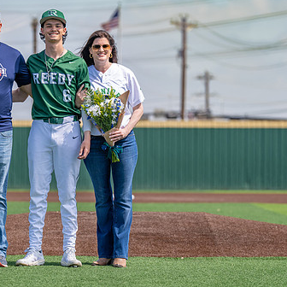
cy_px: 135
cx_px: 57
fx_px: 1923
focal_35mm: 205
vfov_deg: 8.5
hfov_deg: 8.5
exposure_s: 1/1600
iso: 100
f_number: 2.8
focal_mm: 119
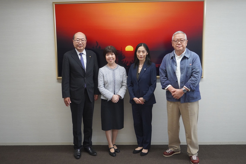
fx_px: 215
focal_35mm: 32
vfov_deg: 41.7
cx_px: 123
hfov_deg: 59.5
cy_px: 82
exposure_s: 1/160
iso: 1000
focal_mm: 21
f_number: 4
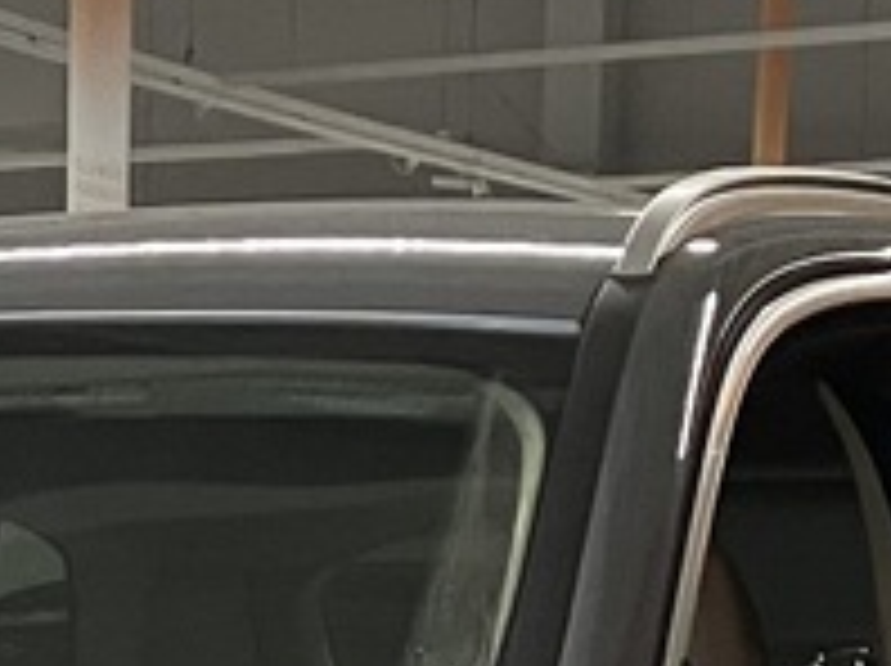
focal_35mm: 204
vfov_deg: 6.8
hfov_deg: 9.3
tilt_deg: -10.0
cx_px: -729
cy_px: 1786
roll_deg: +0.6
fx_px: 5245
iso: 100
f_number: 1.8
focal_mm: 3.99
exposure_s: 1/60
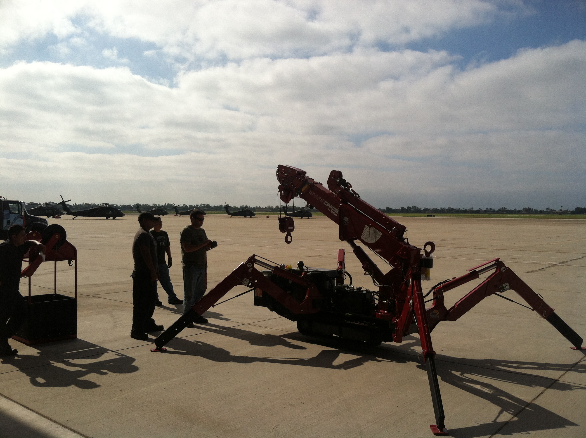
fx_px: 592
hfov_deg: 52.7
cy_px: 219
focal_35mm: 35
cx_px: 293
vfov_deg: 40.6
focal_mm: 3.85
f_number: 2.8
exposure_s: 1/3000
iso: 80
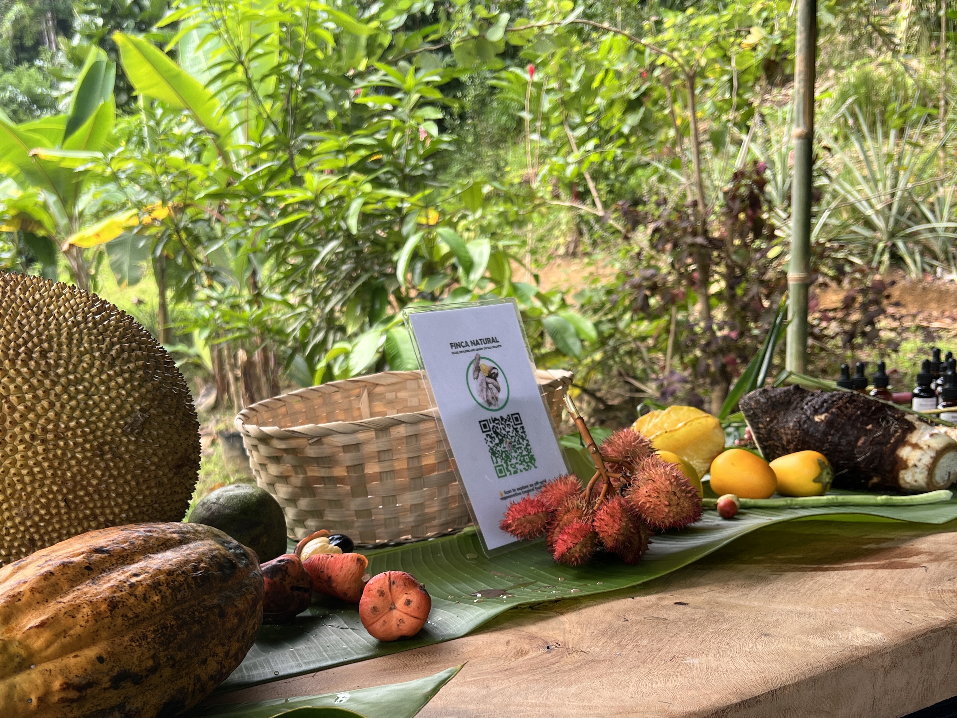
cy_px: 496
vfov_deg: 38.1
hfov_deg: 50.1
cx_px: 433
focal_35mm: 37
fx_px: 1023
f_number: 1.5
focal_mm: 5.7
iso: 50
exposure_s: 1/318
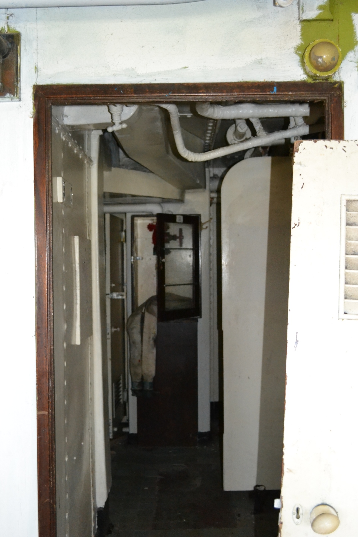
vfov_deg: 49.6
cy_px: 268
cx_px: 179
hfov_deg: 34.2
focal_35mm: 39
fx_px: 582
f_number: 4.2
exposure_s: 1/60
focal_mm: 26
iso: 3200
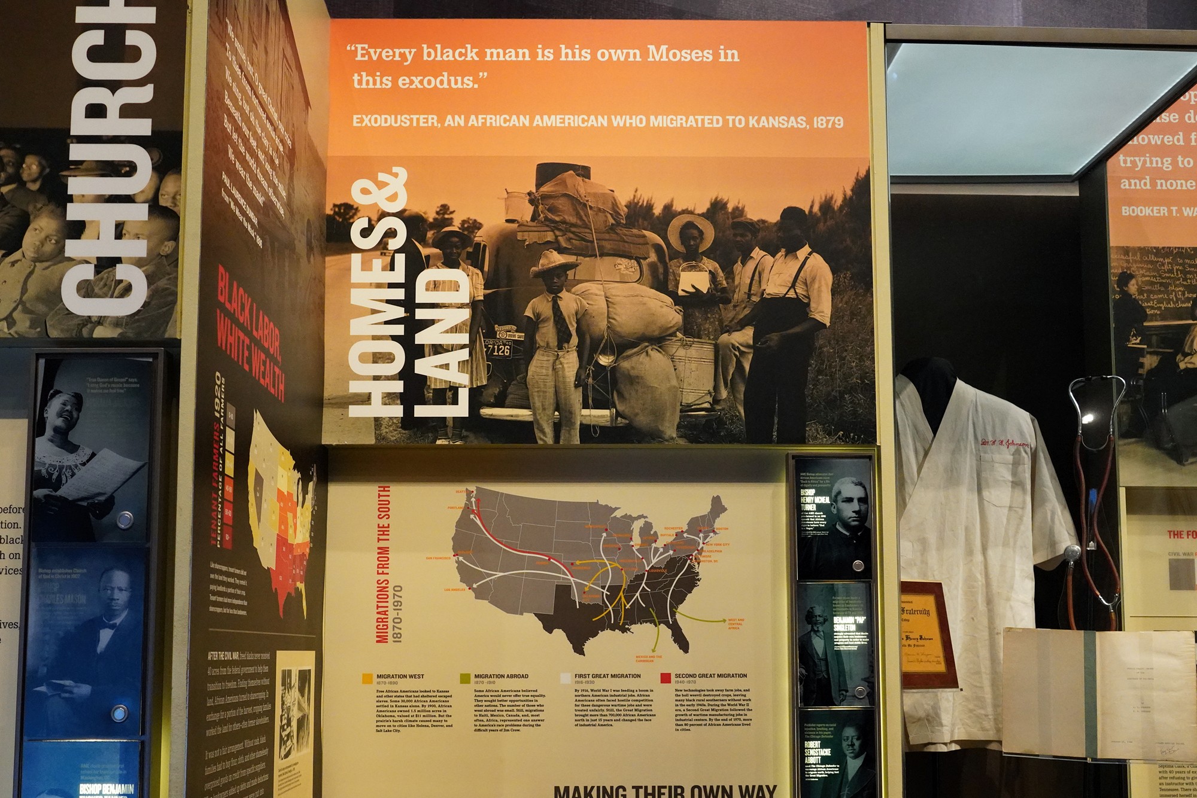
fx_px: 931
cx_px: 598
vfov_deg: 46.4
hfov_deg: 65.5
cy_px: 399
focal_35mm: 28
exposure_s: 1/80
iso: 8000
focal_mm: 28
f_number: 5.6
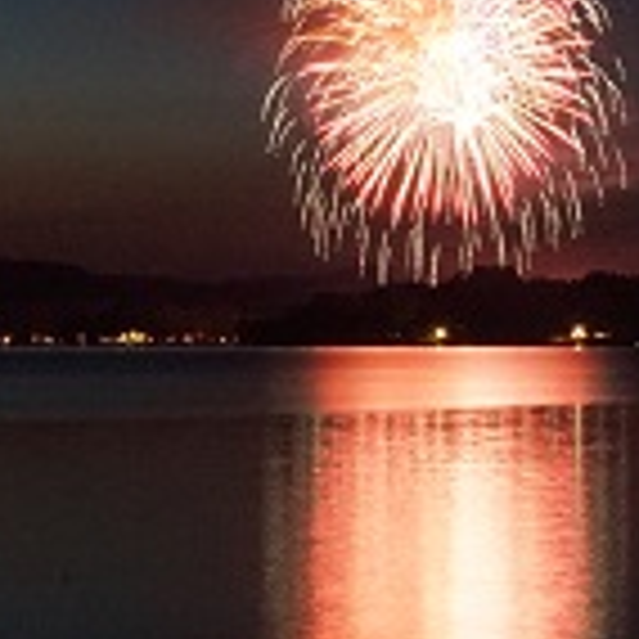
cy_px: 342
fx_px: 3007
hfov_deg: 12.1
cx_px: 518
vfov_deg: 12.1
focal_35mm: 144
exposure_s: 5
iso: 6400
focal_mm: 50
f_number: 22
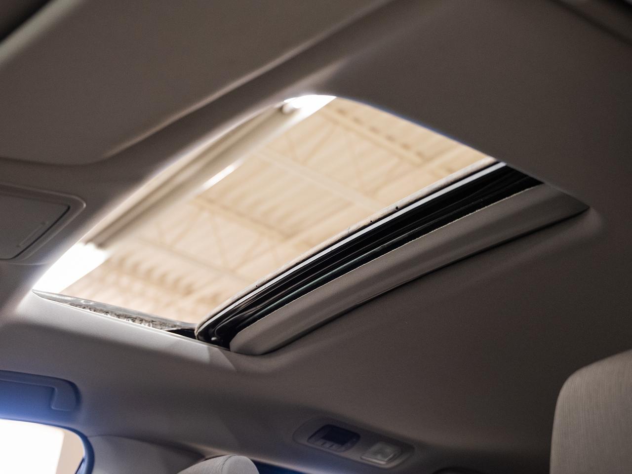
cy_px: 273
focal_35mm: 51
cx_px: 323
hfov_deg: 37.3
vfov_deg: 28.4
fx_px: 936
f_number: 3.2
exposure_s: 1/40
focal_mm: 37.8
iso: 800
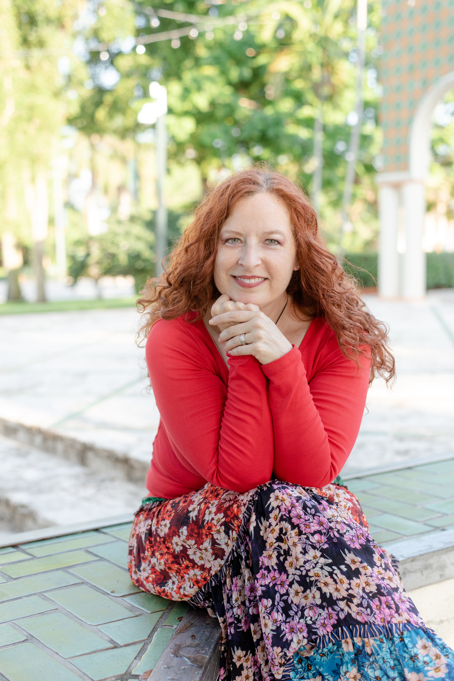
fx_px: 945
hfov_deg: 27.0
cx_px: 227
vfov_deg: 39.6
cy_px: 340
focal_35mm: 50
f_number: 3.2
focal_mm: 50
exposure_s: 1/1000
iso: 400
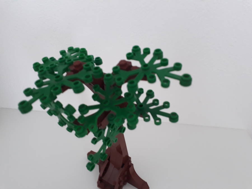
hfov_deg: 65.3
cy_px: 94
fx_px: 197
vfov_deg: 51.4
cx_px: 126
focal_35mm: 27
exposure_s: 1/17
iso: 200
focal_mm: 3.6
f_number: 1.9
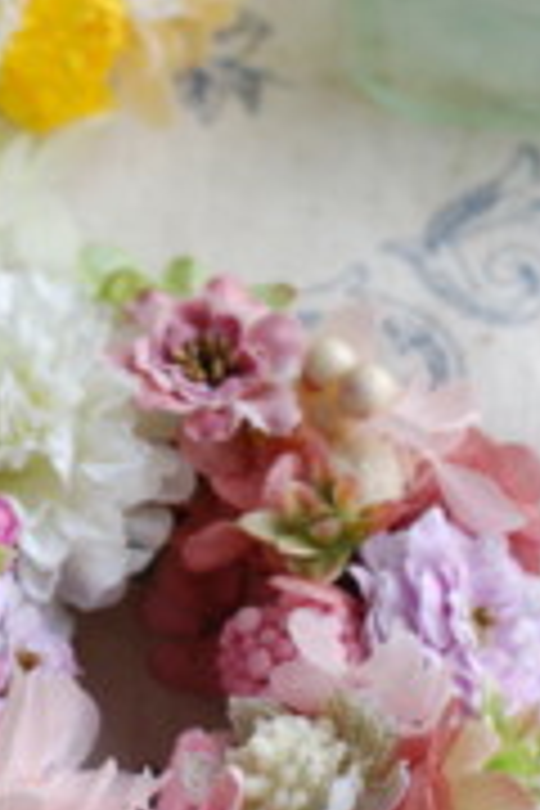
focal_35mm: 187
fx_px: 4207
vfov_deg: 11.0
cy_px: 288
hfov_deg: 7.3
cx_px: 2
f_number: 5.6
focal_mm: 50
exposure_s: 1/125
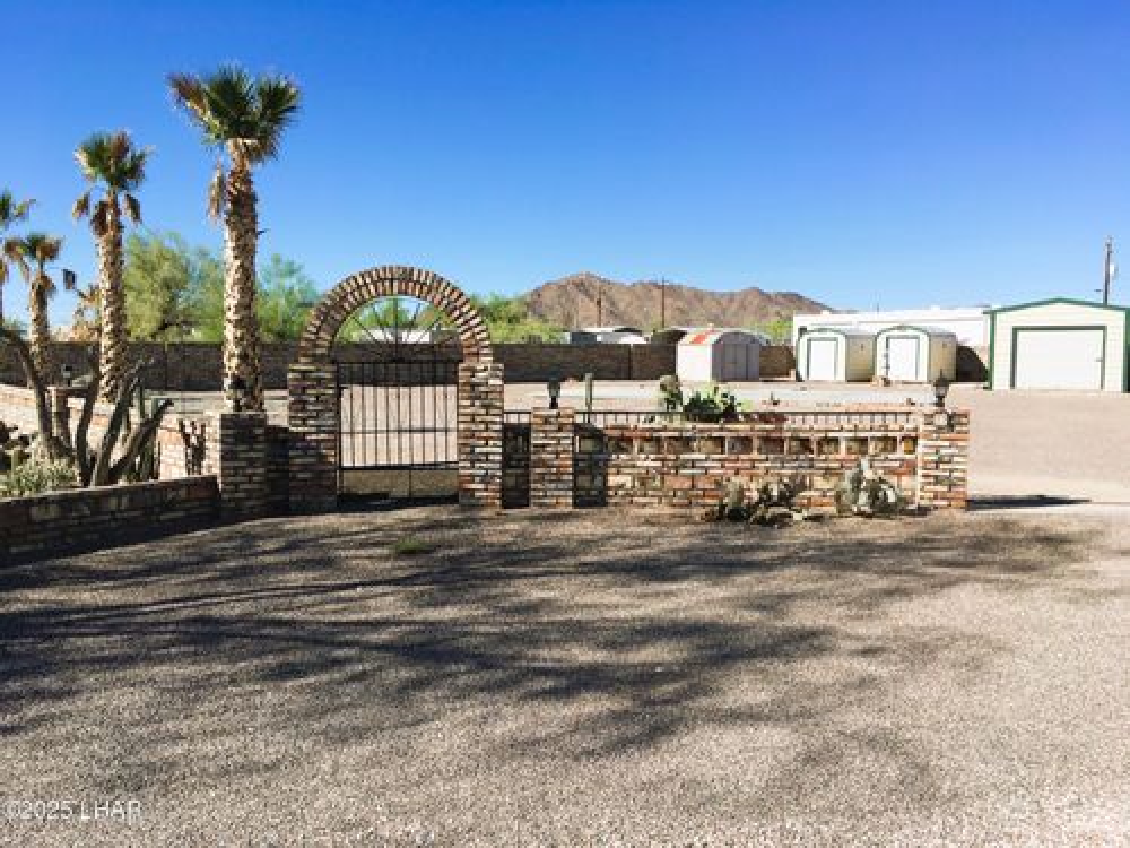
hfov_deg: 61.7
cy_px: 424
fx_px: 947
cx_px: 565
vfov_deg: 48.2
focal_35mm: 29
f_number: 2.2
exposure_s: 1/1538
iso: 25
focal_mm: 4.15
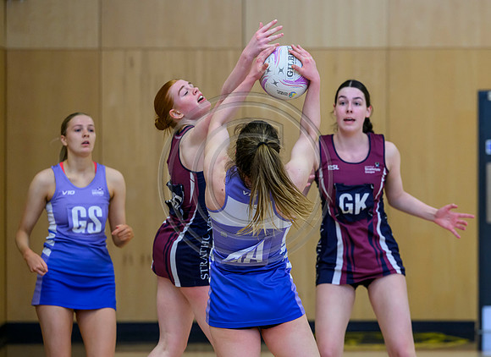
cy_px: 181
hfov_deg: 12.7
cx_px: 281
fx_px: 2206
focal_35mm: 157
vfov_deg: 9.3
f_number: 3.2
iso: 3200
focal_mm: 125
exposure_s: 1/1250
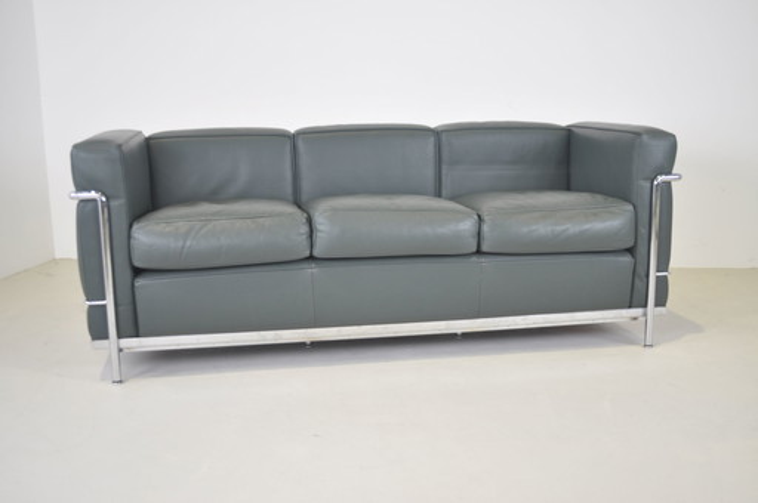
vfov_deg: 34.1
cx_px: 379
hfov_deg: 49.6
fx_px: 820
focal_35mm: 39
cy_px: 252
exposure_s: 1/25
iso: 250
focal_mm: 26
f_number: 10
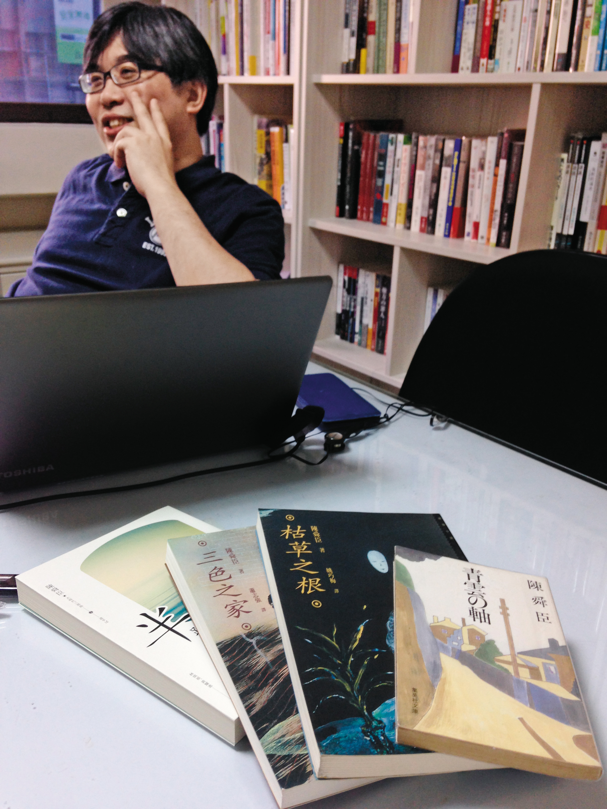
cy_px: 404
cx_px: 304
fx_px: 772
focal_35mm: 33
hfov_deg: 42.9
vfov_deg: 55.4
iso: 64
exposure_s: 1/20
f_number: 2.4
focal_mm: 4.12
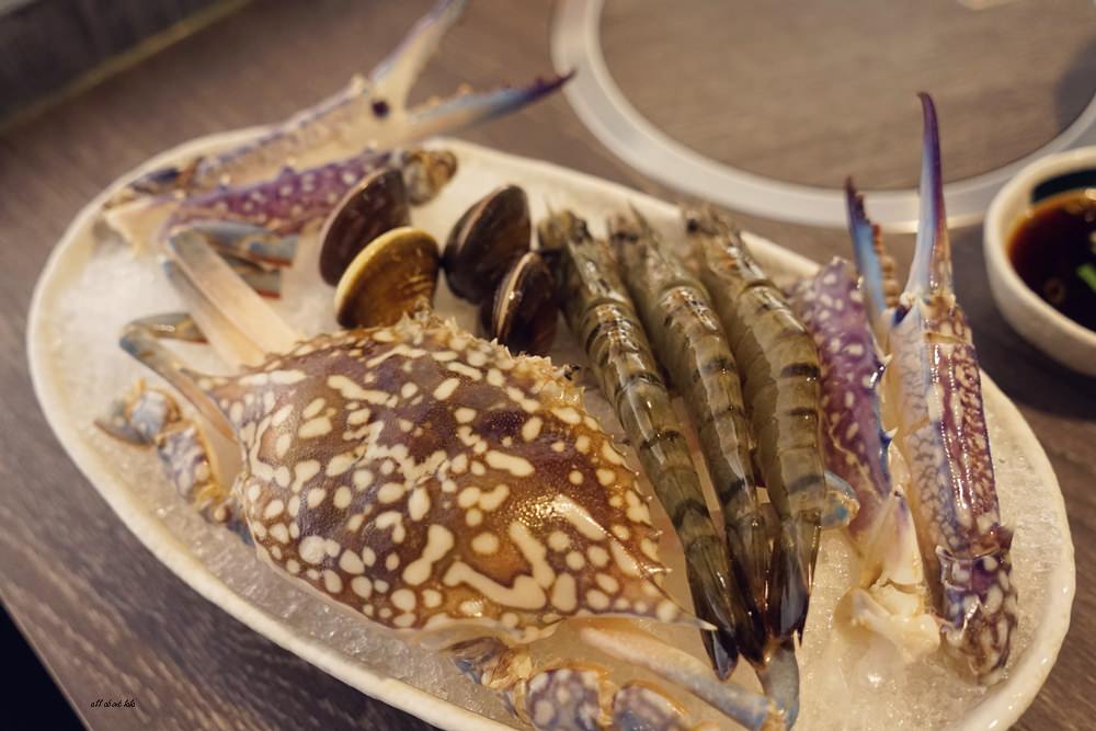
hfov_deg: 58.7
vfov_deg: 41.1
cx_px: 548
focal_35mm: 32
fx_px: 974
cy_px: 366
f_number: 4
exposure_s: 1/60
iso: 1600
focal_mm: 32
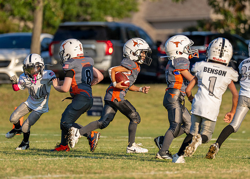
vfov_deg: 3.4
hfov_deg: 4.7
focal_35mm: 429
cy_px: 78
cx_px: 135
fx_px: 3048
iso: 320
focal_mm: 200
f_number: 2.8
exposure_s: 1/5000
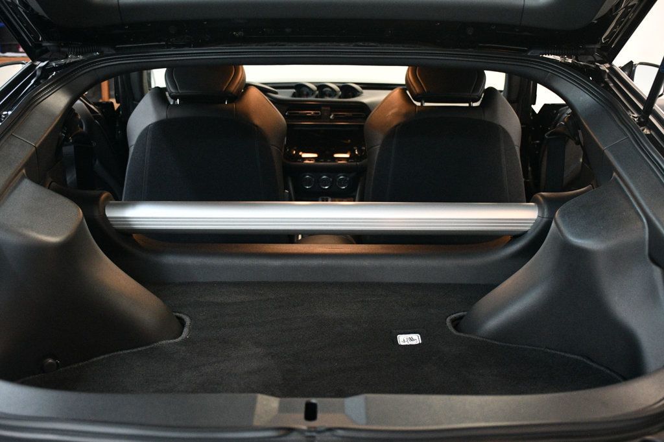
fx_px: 830
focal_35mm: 45
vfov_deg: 29.8
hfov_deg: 43.6
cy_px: 221
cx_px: 332
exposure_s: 1/60
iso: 3200
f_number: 4
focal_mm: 30
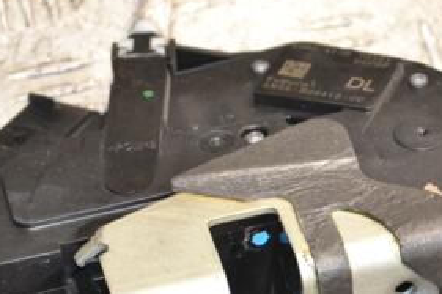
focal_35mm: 186
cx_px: 255
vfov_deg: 7.3
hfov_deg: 11.1
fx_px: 2282
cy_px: 291
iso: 800
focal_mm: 58
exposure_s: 1/125
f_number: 5
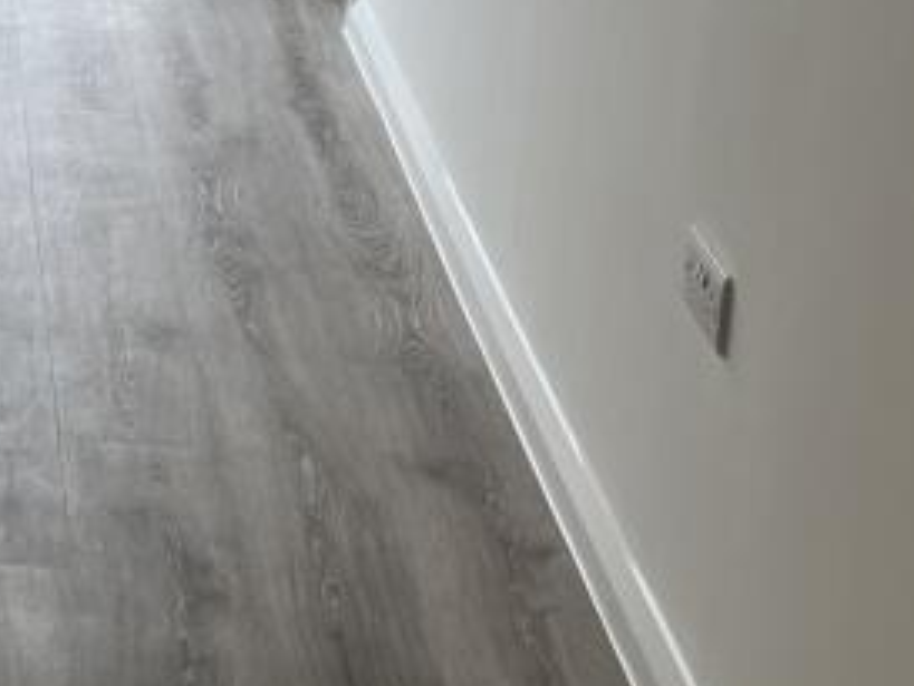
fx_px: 2774
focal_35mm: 105
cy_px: -234
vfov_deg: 13.5
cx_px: -536
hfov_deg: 16.7
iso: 32
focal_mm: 3.99
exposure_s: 1/188
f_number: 1.8
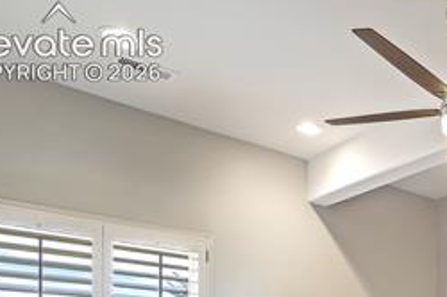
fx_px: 508
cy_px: 363
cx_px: 517
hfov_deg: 37.7
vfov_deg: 28.1
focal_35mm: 41
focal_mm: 16
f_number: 8
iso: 400
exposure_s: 1/6
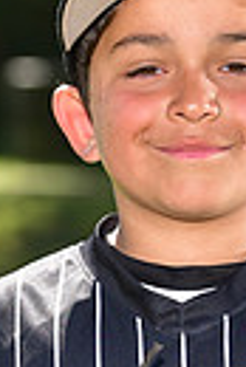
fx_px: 5694
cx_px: 143
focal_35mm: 557
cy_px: 471
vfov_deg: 3.7
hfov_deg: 2.5
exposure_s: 1/250
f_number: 5
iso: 100
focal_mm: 125
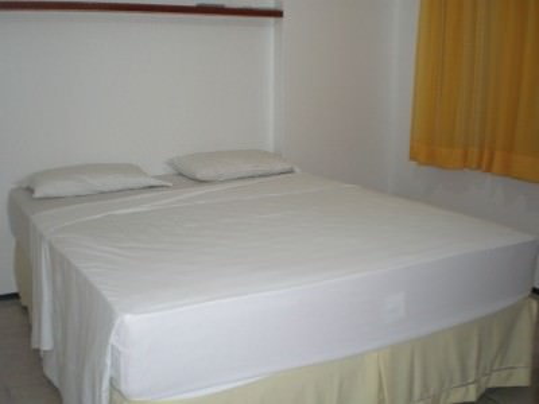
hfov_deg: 49.0
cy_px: 202
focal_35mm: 38
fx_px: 592
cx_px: 270
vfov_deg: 37.7
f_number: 3.1
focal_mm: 6.3
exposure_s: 1/60
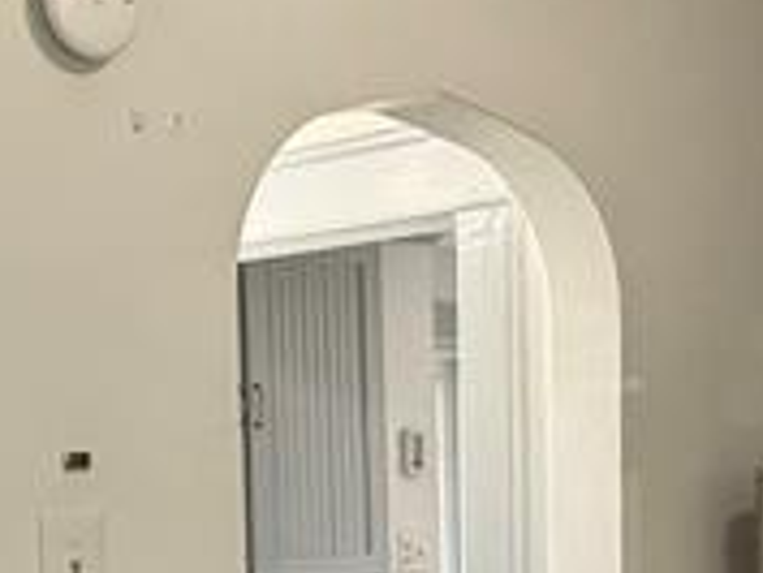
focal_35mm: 81
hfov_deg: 23.8
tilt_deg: -2.5
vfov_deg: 17.7
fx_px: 1787
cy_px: 590
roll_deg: +1.9
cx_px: 168
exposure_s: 1/120
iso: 320
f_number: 2.2
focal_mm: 2.22
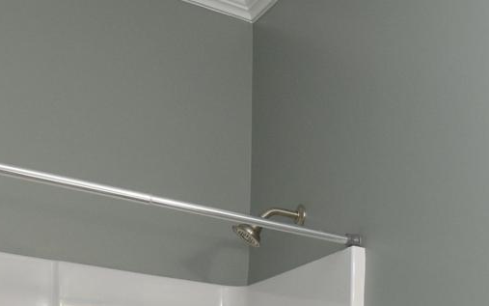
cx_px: 545
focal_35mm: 71
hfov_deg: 26.5
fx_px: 947
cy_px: 582
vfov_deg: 15.3
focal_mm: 11.5
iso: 800
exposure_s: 1/80
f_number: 4.5
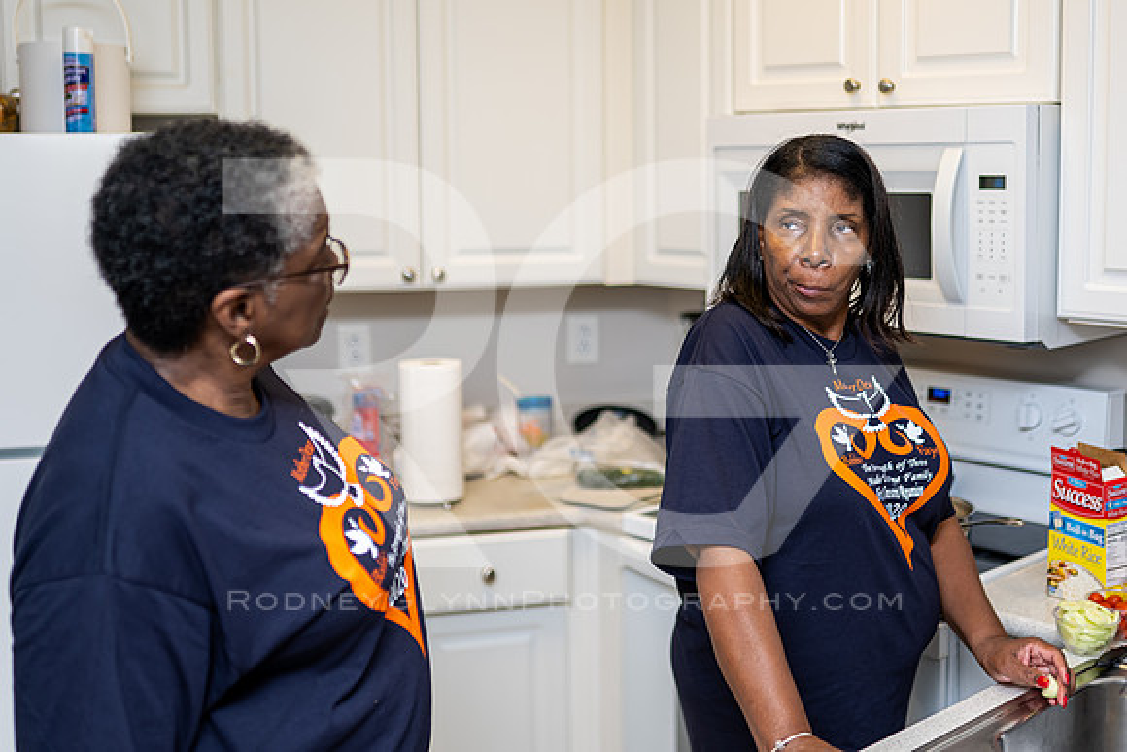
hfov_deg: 42.8
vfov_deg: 29.3
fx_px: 1430
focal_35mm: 46
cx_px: 677
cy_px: 271
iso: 50
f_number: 1.4
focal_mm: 35
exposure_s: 1/160
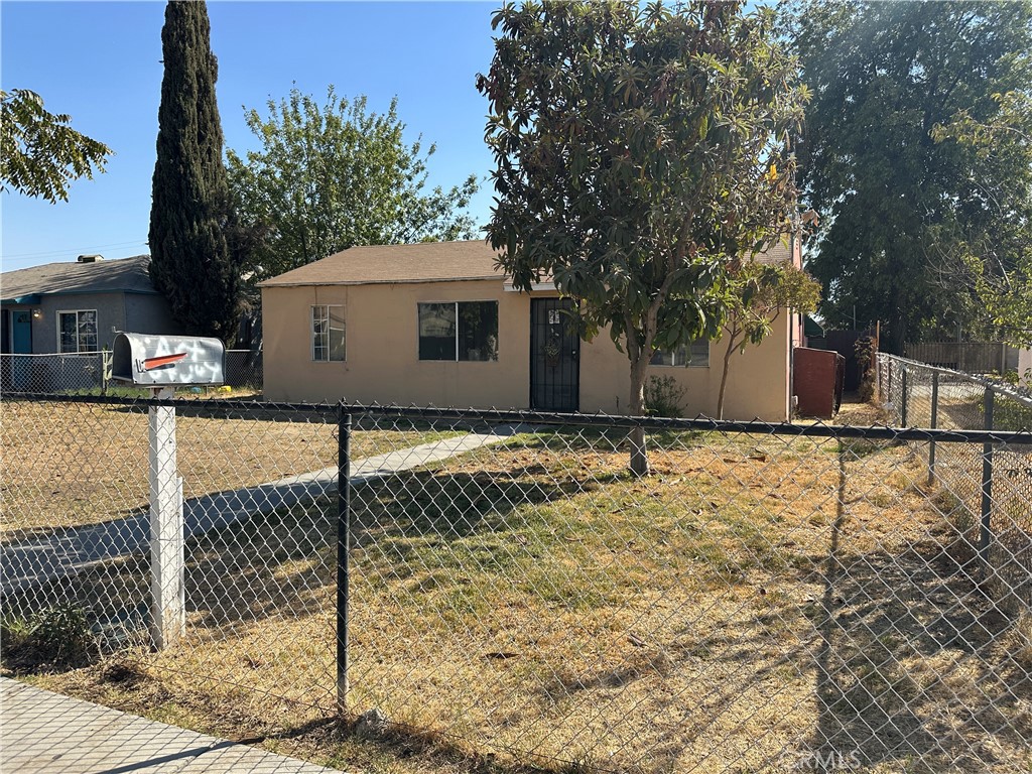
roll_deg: +0.7
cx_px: 516
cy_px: 387
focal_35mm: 24
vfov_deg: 56.8
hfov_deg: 71.6
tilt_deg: -0.5
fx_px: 716
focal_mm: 6.86
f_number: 1.78
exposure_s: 1/3356
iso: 80
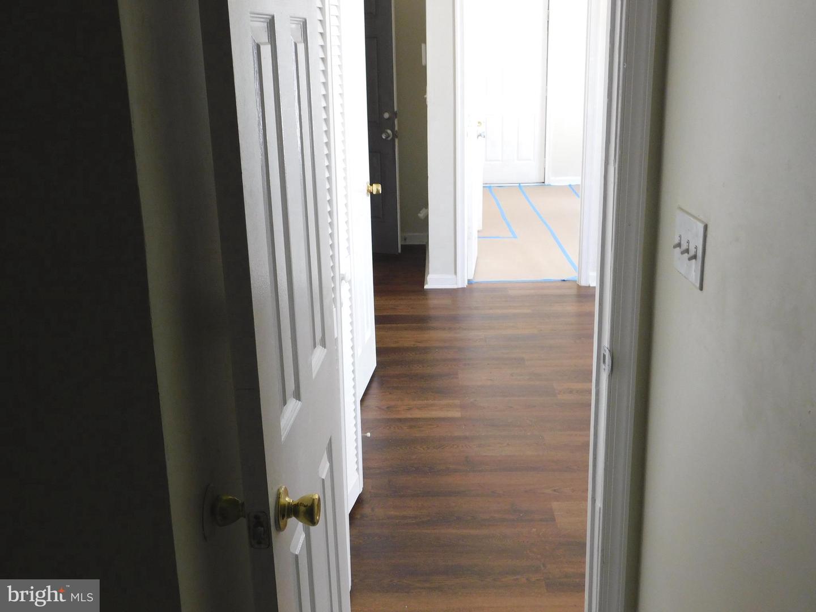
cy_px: 306
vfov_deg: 39.7
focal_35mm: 36
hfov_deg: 51.4
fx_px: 849
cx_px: 408
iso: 250
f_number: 3.5
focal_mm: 6.3
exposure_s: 1/30
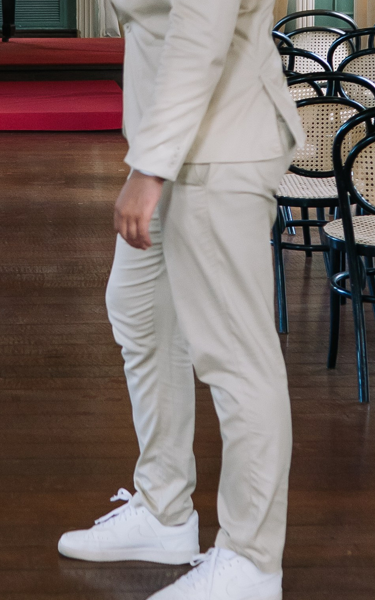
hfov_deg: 10.5
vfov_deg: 16.7
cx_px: 27
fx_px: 2027
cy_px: 100
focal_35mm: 124
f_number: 2.8
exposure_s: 1/200
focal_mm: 30
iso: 500
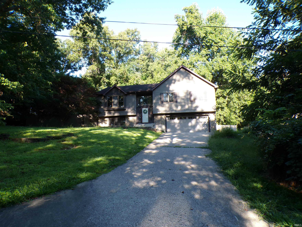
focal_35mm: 24
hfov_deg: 71.6
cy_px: 114
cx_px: 151
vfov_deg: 56.8
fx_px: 209
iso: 100
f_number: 4.4
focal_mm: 4.3
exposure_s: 1/80
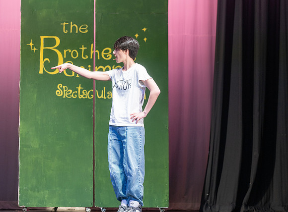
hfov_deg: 15.7
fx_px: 1042
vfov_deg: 11.6
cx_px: 139
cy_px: 96
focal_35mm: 126
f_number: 2.8
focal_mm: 104
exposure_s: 1/320
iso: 640
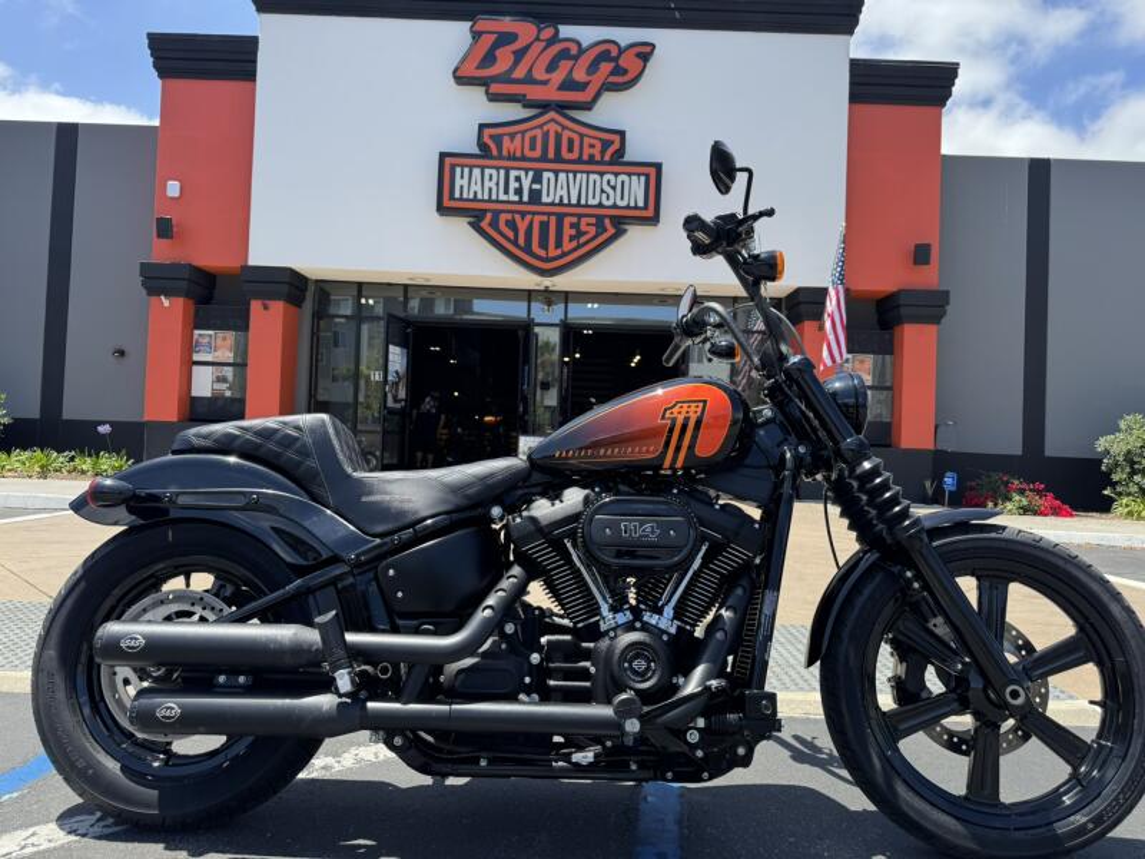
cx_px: 572
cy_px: 430
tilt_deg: +0.6
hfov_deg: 71.6
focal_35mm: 24
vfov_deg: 56.8
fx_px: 794
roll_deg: -2.4
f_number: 1.78
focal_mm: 6.76
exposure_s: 1/1524
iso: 80
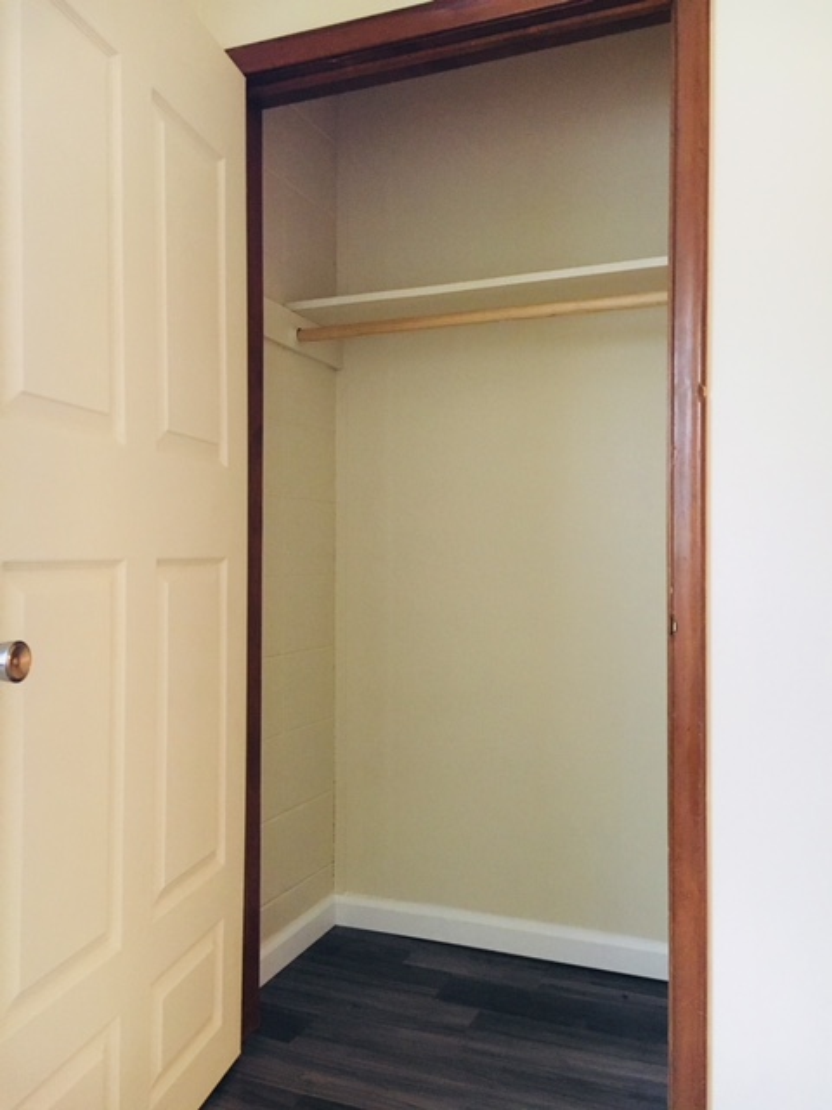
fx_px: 929
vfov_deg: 61.7
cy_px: 555
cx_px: 416
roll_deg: +0.0
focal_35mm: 29
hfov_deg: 48.2
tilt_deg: +0.5
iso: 200
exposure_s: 1/15
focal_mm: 4.15
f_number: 2.2
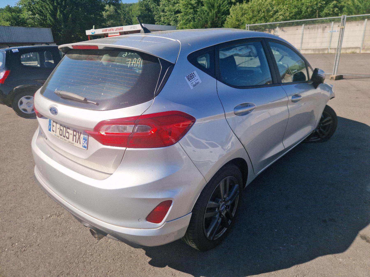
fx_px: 246
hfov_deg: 73.9
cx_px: 185
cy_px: 138
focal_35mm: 23
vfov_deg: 58.9
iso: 50
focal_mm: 5.4
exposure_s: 1/2000
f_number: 1.8
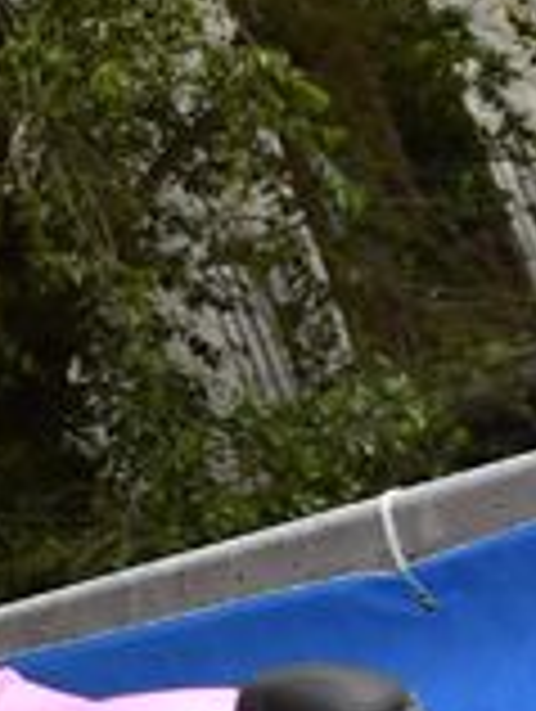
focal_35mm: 146
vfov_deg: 13.2
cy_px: -112
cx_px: -1022
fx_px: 3006
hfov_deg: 8.6
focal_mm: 24
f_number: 9
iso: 400
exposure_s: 1/1000
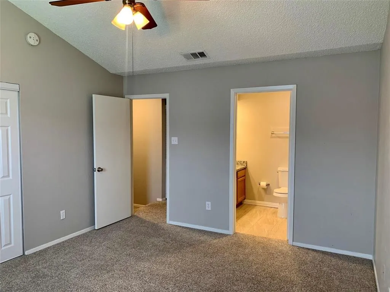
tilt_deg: -4.0
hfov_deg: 67.3
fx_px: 293
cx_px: 195
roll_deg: +0.0
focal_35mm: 26
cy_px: 146
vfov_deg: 53.1
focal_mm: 4.25
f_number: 1.8
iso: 100
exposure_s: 1/60
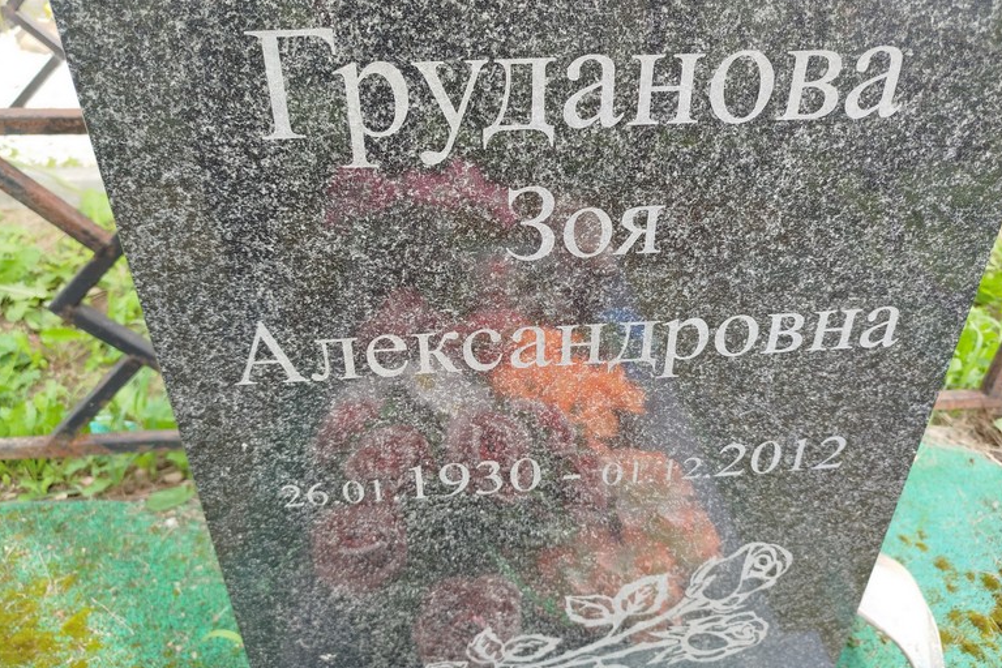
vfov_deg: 49.4
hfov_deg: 69.4
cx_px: 494
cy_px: 287
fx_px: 724
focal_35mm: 26
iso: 50
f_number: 1.7
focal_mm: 5.31
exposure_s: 1/235
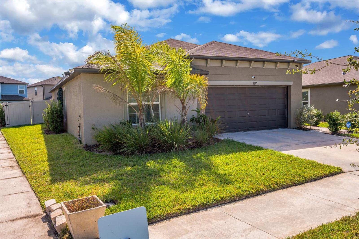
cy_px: 120
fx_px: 299
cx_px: 180
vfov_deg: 43.6
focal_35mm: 30
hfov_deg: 61.9
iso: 100
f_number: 16
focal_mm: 30
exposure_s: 1/45
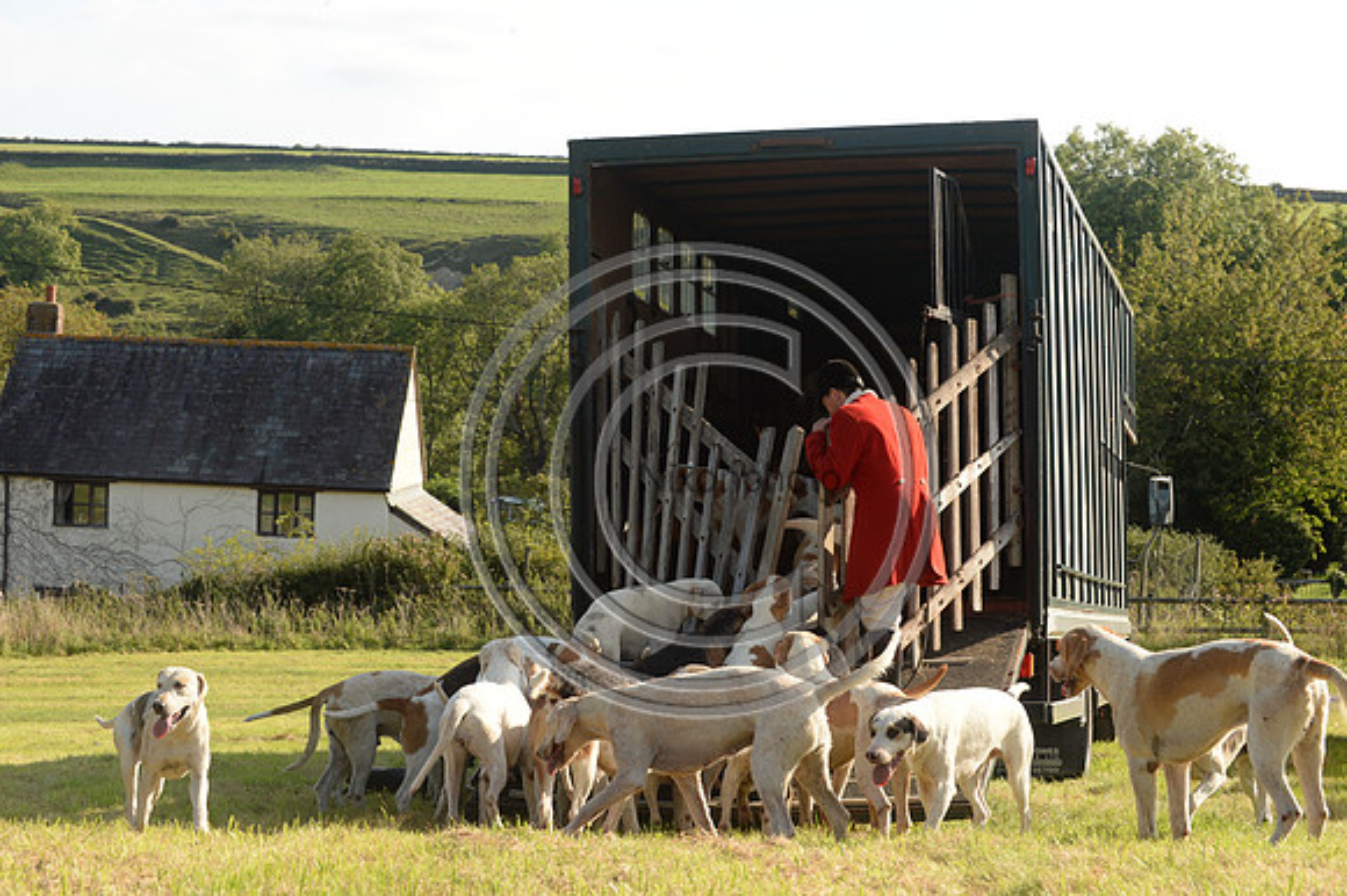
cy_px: 448
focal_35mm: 70
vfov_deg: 19.4
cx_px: 674
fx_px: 2618
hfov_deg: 28.9
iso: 800
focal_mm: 70
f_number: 8
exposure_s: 1/640
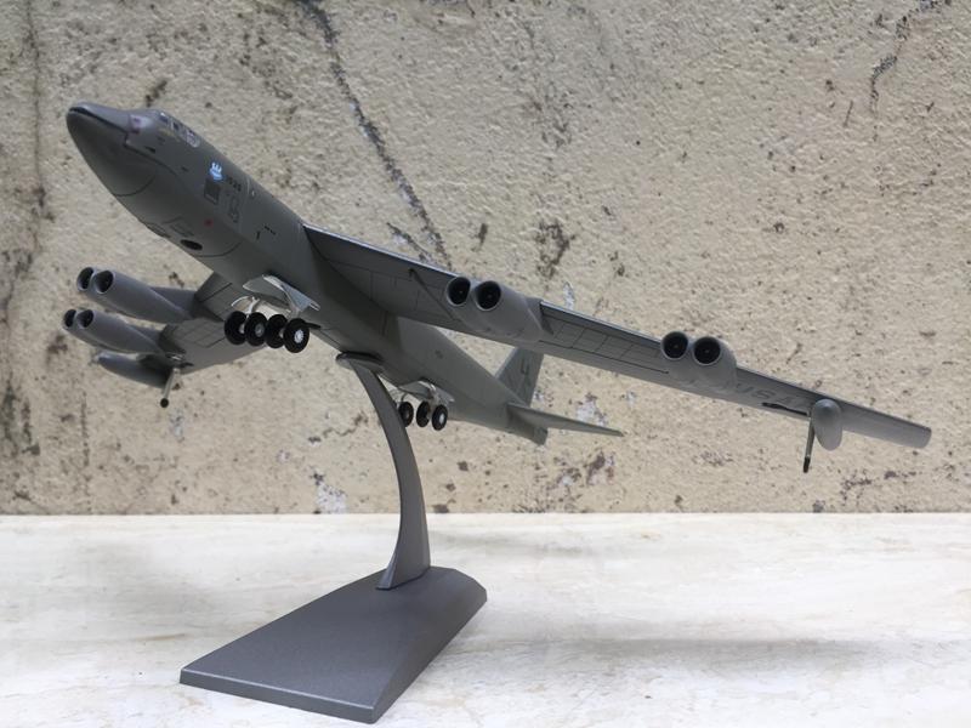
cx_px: 486
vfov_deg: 48.2
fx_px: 813
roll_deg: -0.2
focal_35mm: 29
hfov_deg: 61.7
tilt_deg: -2.6
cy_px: 364
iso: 40
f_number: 2.2
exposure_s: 1/50
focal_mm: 4.15
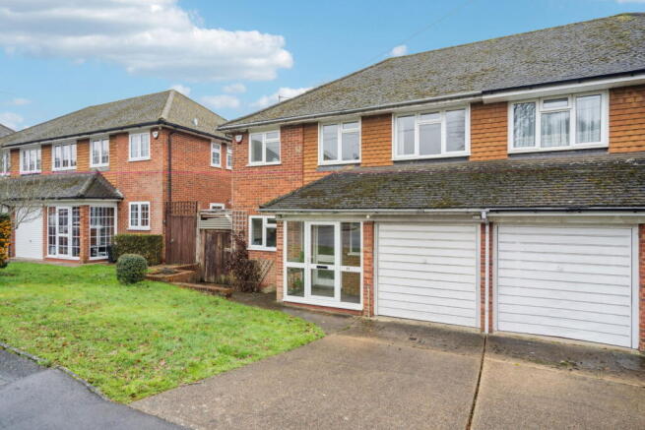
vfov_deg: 62.0
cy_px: 215
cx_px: 322
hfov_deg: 84.0
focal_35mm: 20
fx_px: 358
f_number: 8
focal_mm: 20
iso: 320
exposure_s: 1/60
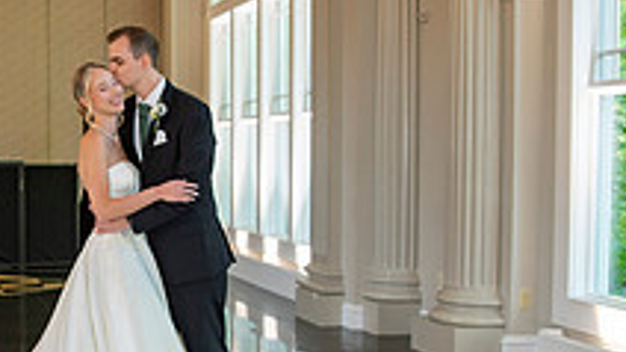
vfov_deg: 17.2
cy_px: 237
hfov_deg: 28.9
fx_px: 1161
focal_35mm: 70
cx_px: 56
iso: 800
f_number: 2.8
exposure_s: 1/125
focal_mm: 24
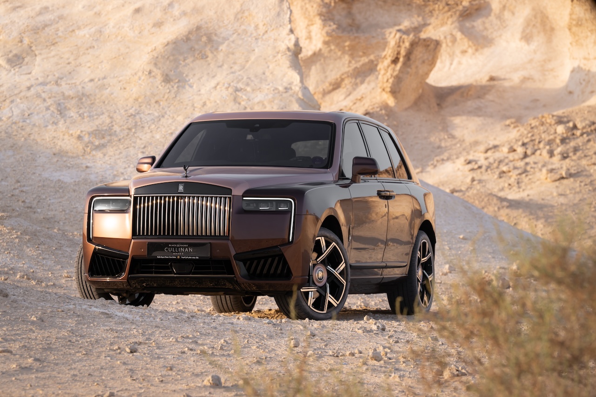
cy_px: 198
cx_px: 298
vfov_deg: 6.9
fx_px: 3310
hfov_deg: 10.3
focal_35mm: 200
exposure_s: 1/200
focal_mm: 200
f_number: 8
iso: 160
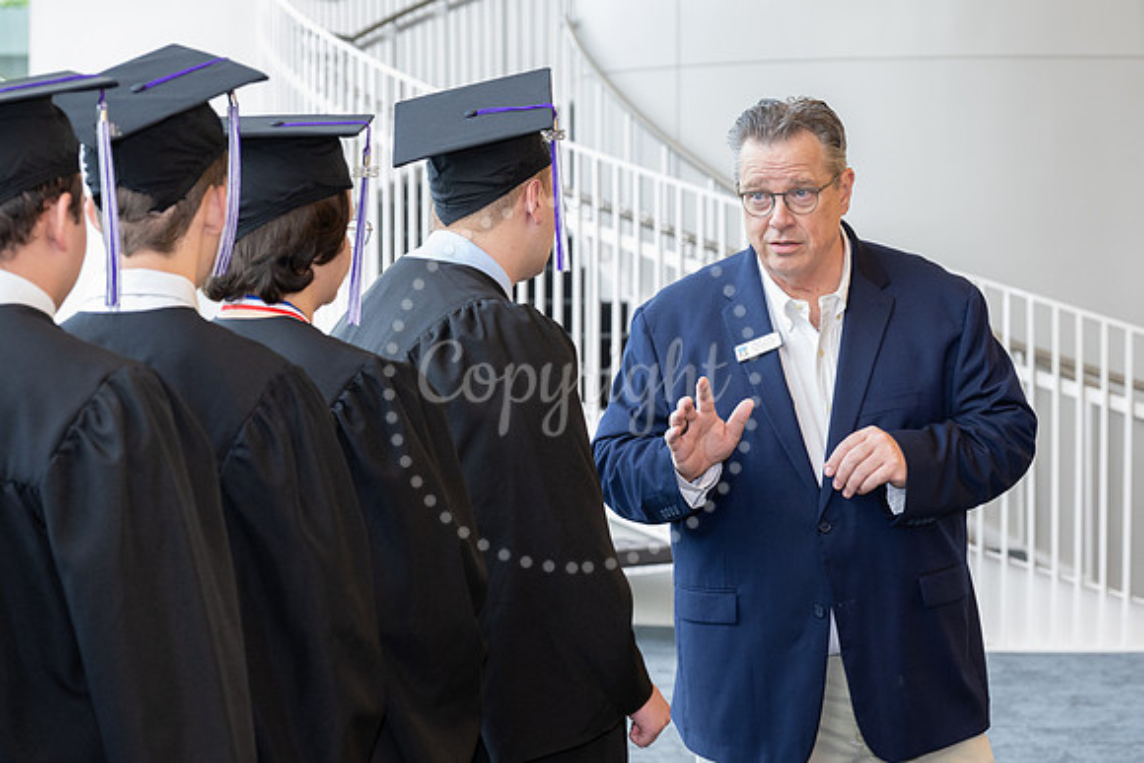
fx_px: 3626
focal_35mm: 114
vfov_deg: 12.0
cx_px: 773
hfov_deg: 17.9
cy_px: 438
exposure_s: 1/125
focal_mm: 84
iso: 800
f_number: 5
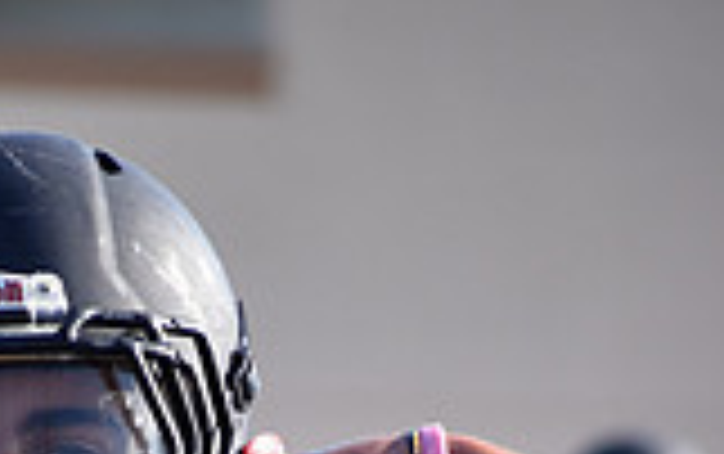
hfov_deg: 2.5
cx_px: 106
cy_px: 1299
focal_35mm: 855
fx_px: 16885
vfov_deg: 1.5
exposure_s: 1/1600
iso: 400
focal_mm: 155
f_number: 6.3
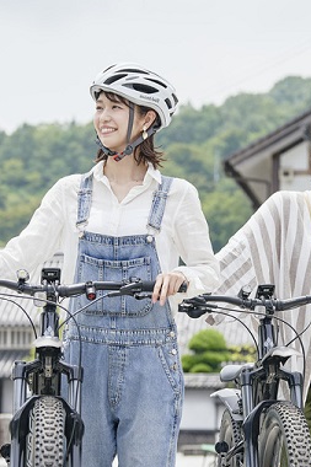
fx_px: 2153
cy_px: 234
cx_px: 162
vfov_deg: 12.4
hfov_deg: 8.3
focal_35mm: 166
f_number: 4
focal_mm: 70
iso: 100
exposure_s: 1/1000
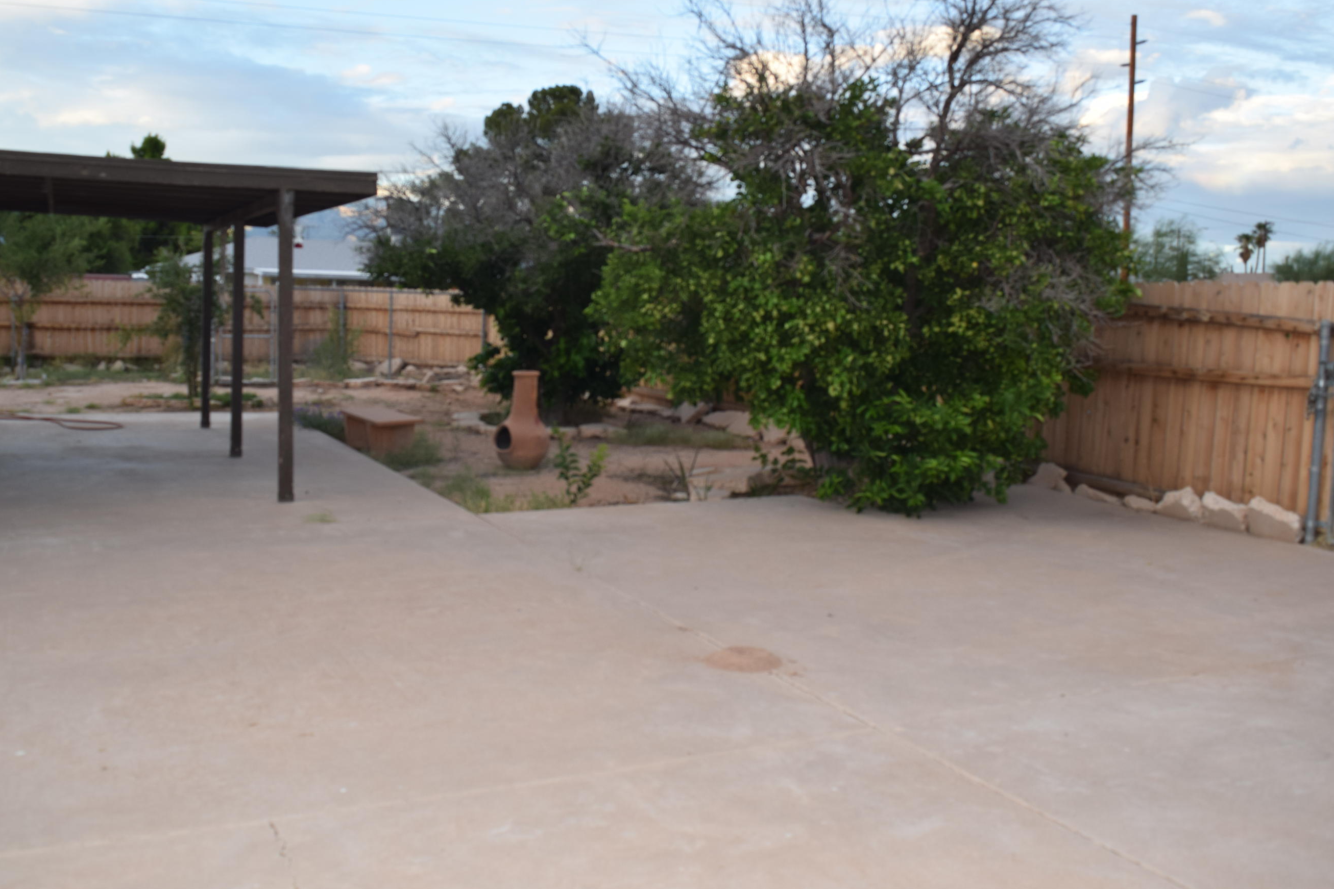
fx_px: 1149
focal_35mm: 31
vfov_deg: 42.2
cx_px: 609
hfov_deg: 60.2
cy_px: 381
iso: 220
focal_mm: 18
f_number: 5.6
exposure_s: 1/125
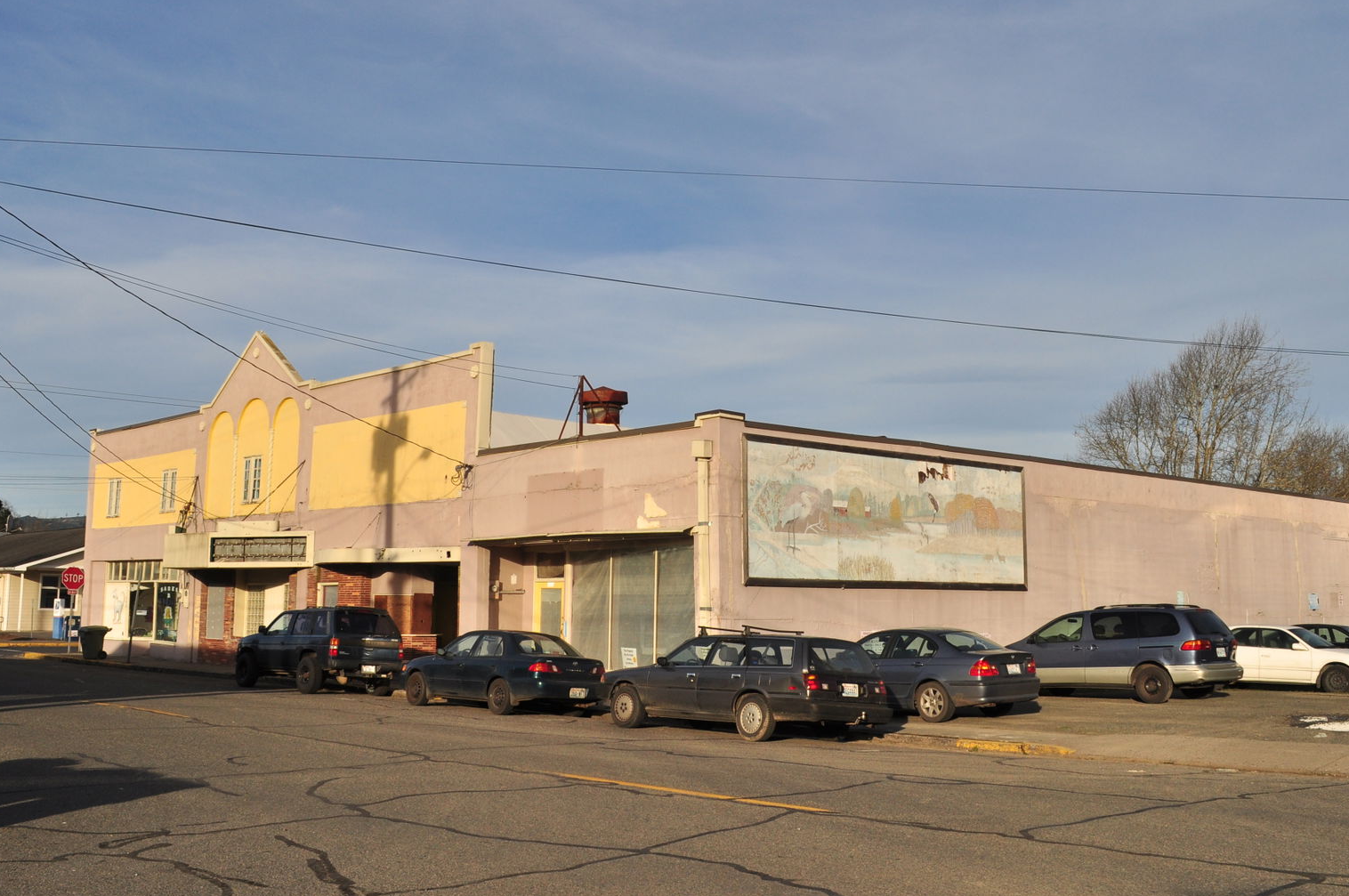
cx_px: 686
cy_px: 386
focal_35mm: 38
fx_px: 1422
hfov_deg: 50.7
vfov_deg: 34.9
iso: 200
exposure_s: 1/500
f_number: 11
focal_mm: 20
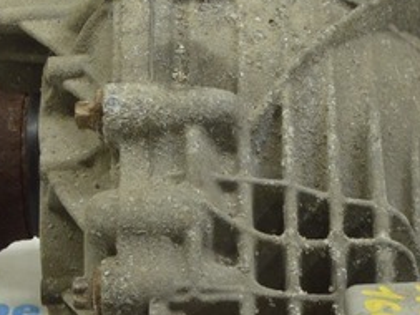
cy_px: 276
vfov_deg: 10.6
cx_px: 327
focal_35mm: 140
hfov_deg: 14.0
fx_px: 1699
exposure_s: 1/20
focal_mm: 24
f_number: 5.6
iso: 400
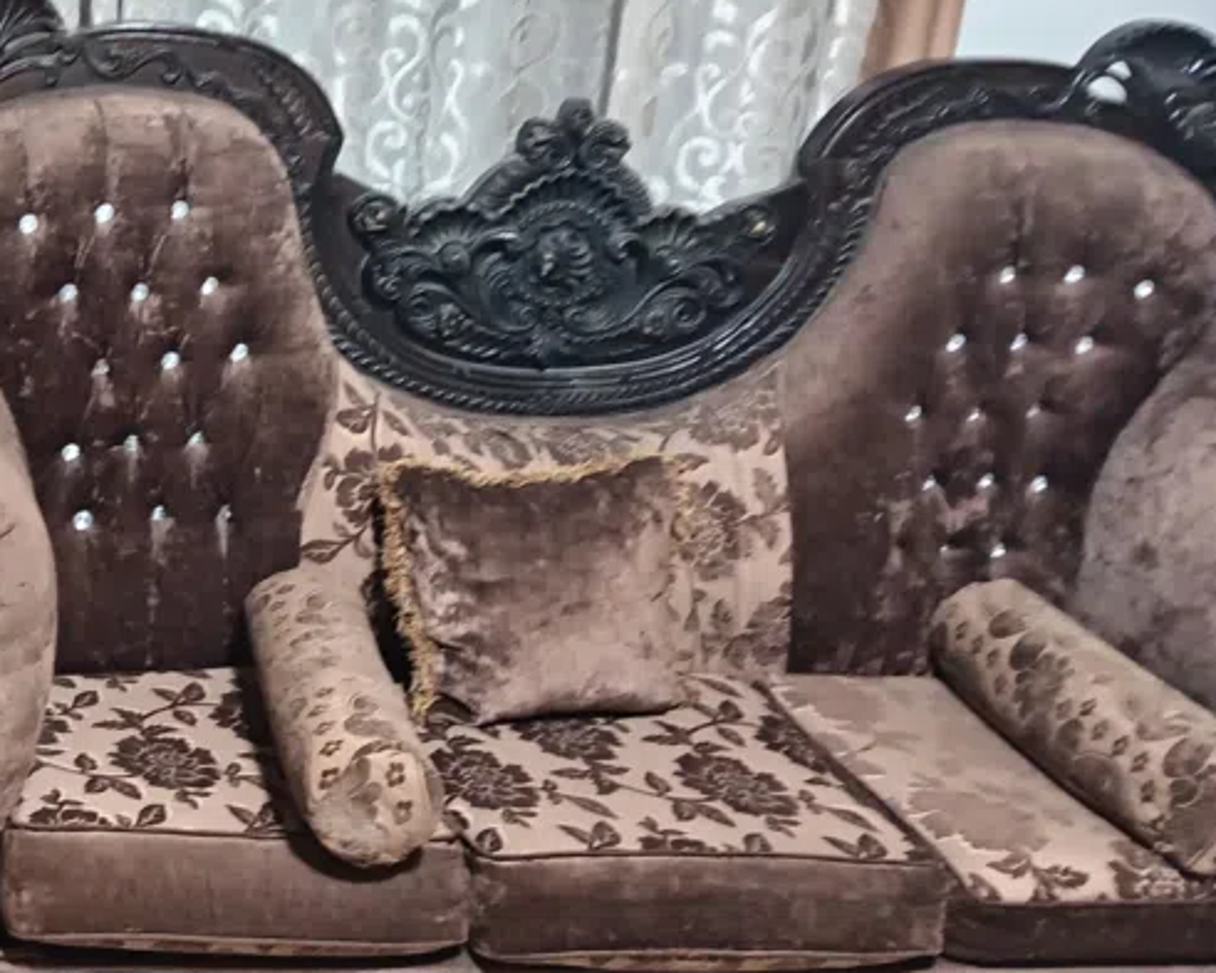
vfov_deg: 27.6
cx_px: -25
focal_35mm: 55
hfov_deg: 31.4
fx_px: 1980
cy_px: 522
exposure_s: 1/16.7
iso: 1651
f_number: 1.8
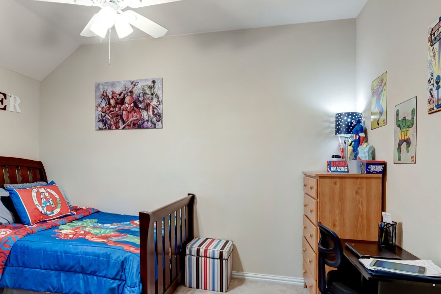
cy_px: 171
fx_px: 465
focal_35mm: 38
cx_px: 187
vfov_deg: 35.0
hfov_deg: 50.5
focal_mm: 20
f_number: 8
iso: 320
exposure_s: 1
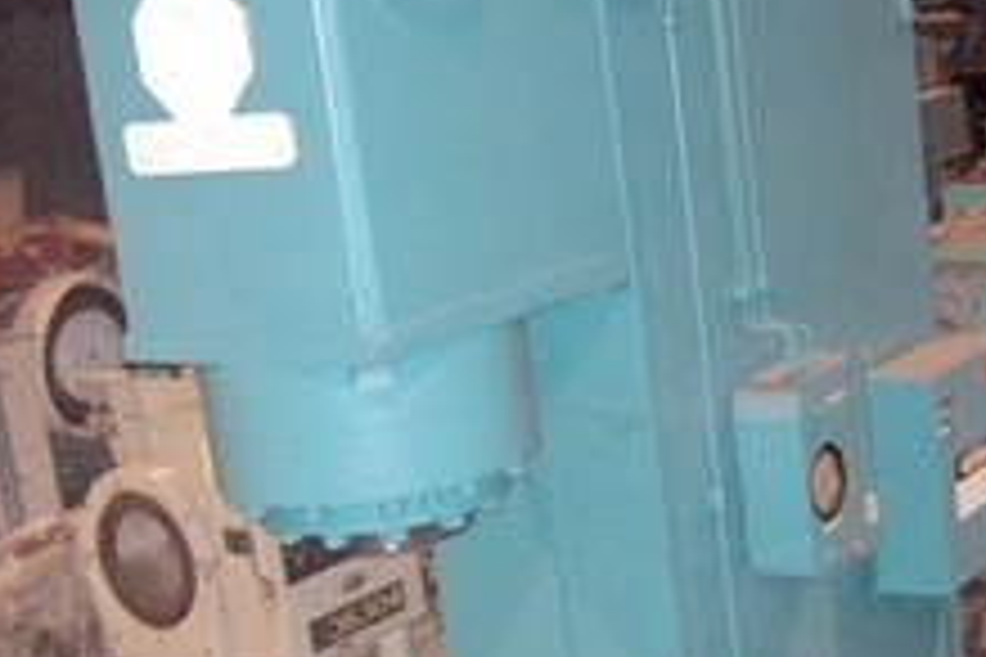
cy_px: 466
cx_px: 583
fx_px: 2027
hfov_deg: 27.3
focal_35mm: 74
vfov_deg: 18.3
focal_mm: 8
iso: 100
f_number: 2.8
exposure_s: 1/60
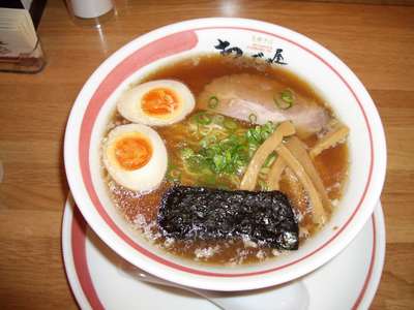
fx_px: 419
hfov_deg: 52.6
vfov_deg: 40.7
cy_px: 155
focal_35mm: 35
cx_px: 207
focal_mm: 5.8
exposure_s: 1/60
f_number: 2.6
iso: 200
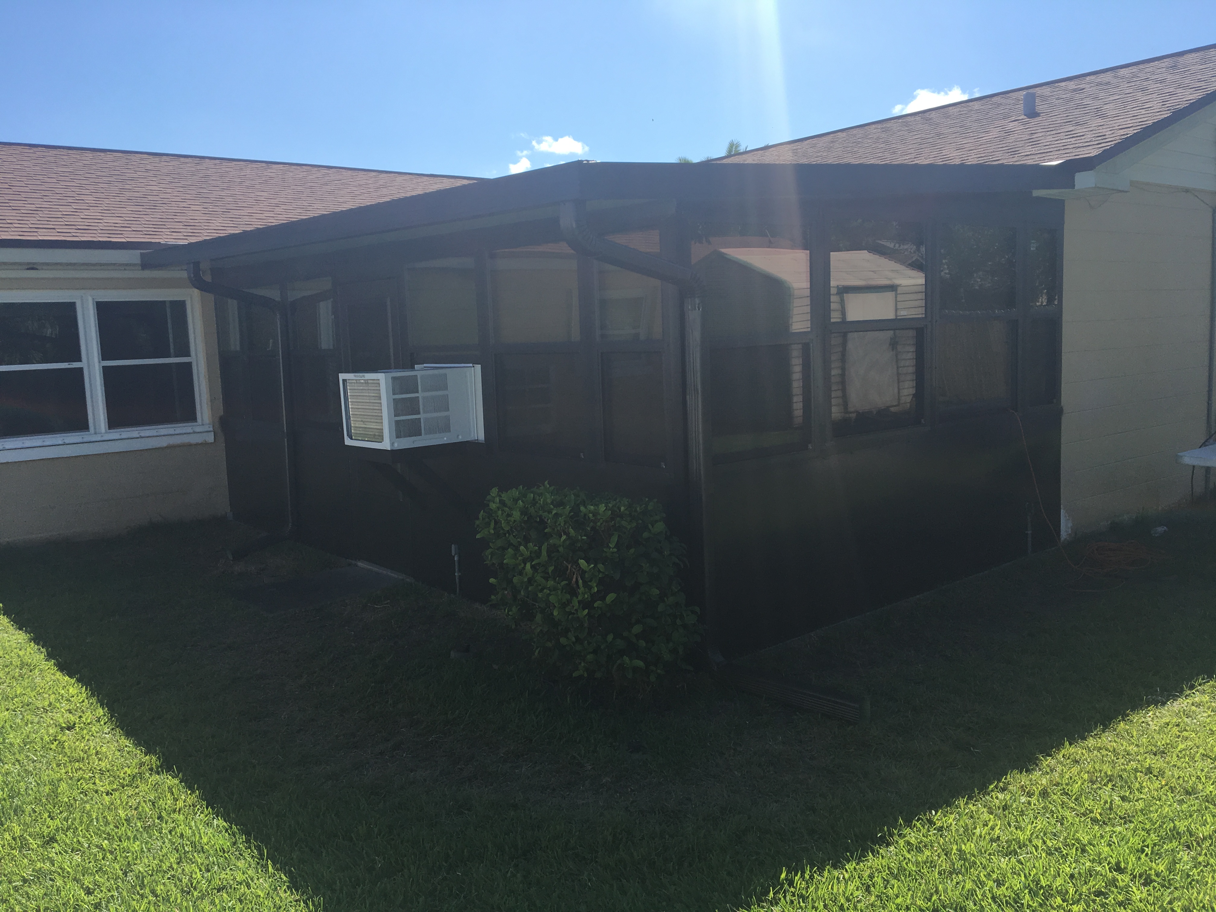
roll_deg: +2.7
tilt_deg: -8.6
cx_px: 608
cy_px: 456
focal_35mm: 29
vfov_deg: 48.2
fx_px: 1019
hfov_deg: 61.7
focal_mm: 4.15
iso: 25
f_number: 2.2
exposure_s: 1/1304
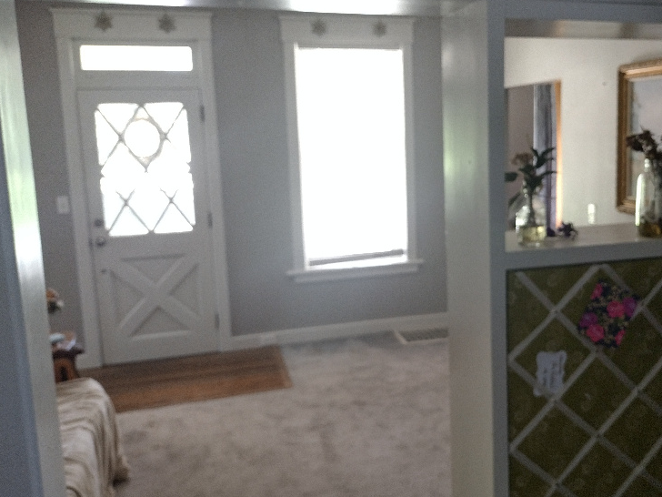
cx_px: 435
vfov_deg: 37.7
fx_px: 727
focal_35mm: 38
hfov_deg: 48.3
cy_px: 237
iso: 609
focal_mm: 4.71
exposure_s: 1/40
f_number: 1.7
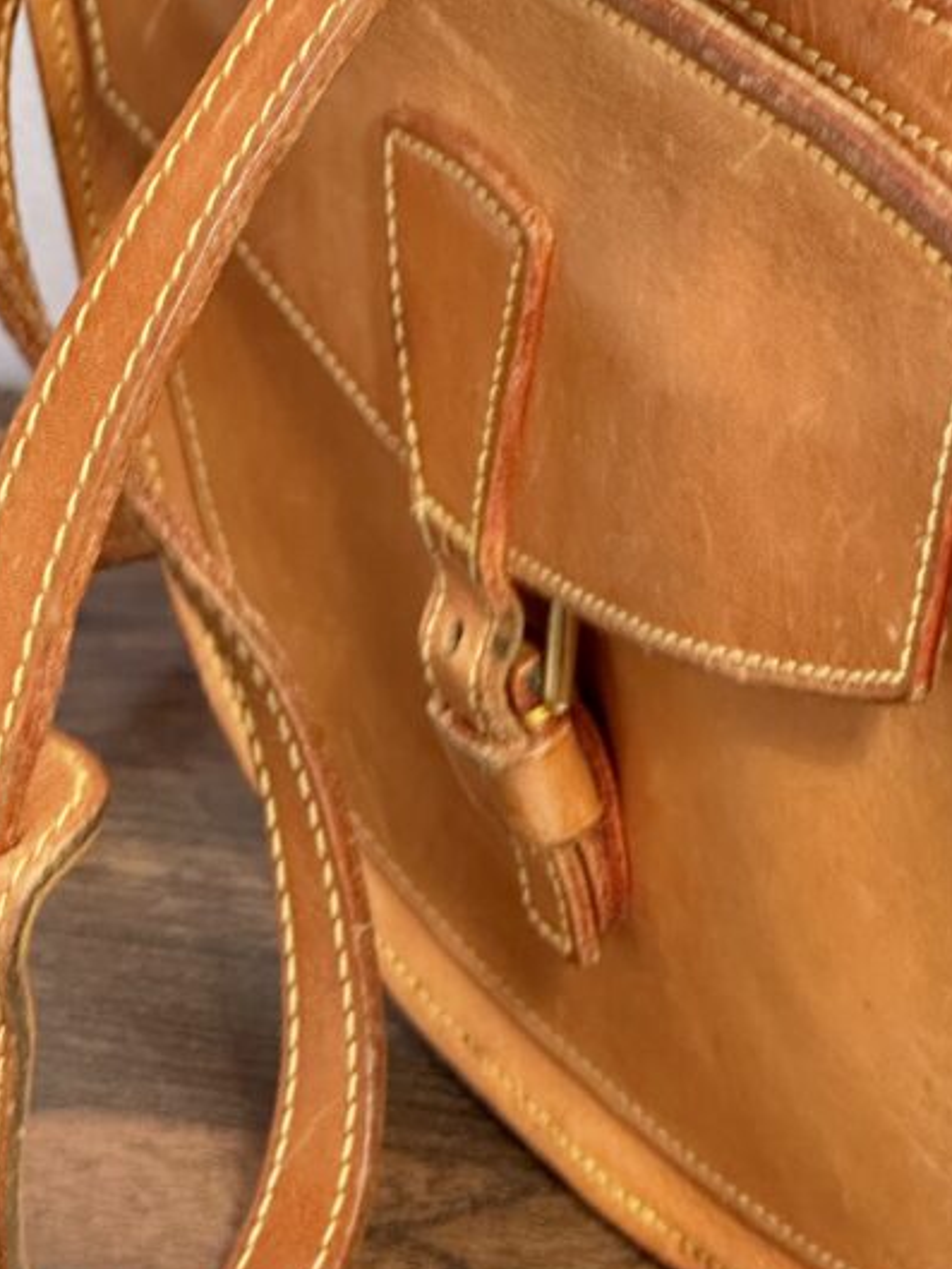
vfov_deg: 13.2
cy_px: 727
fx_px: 5461
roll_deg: +7.6
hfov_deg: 9.9
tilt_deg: -28.7
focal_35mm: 149
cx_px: 736
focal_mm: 9
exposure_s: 1/34
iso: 640
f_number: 2.8
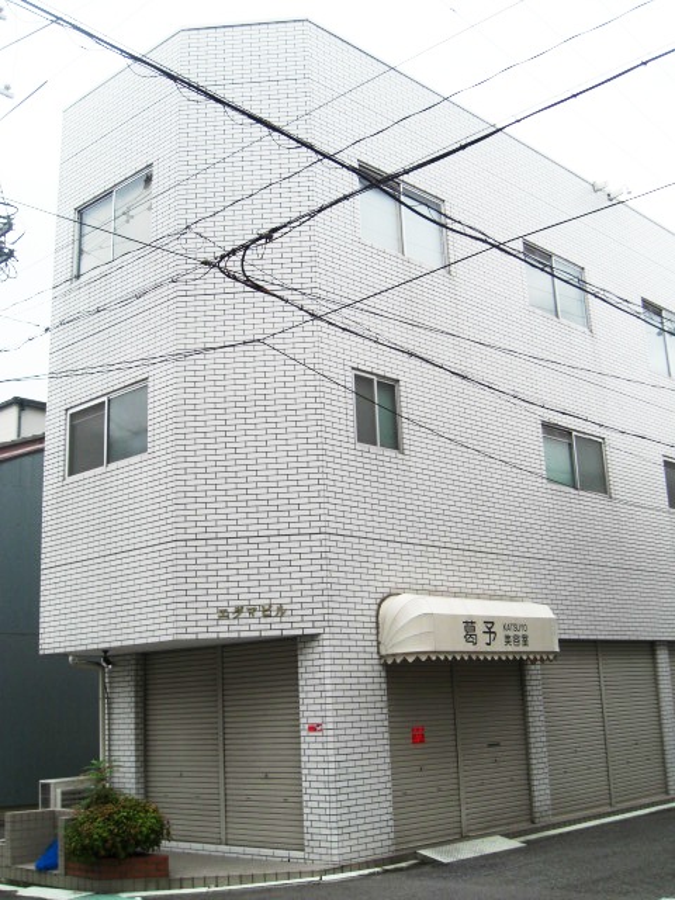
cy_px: 450
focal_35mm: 38
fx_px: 988
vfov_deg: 49.0
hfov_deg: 37.7
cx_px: 338
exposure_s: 1/250
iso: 80
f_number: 4
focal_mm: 7.9
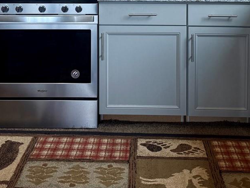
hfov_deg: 31.1
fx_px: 448
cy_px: -34
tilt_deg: -4.0
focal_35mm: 62
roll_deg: +0.0
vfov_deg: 22.0
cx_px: 108
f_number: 1.78
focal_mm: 6.76
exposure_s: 1/217
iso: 160
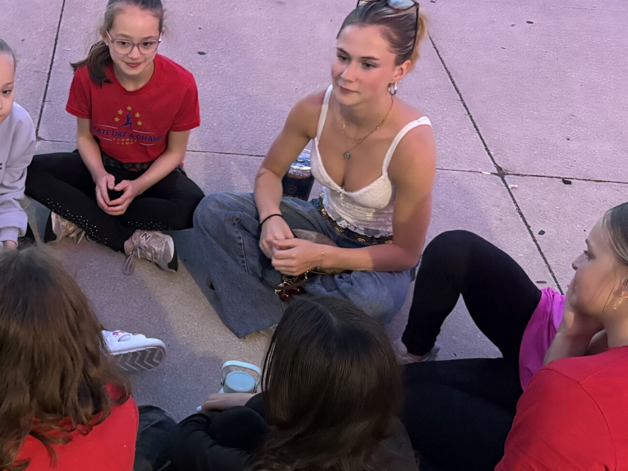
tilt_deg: -42.1
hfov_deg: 35.2
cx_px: 55
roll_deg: -2.2
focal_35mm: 51
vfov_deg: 28.3
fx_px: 925
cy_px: 338
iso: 800
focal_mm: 5.96
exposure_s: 1/30
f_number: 1.6
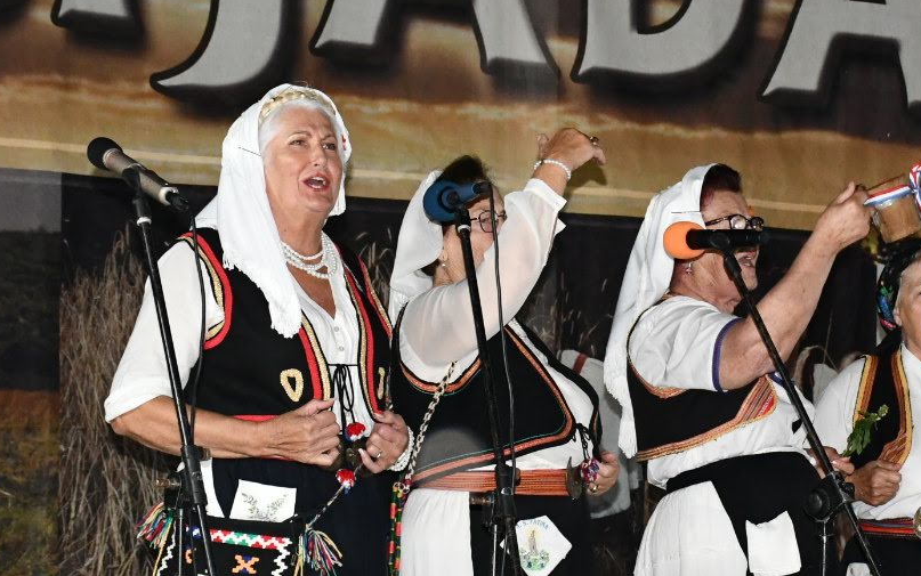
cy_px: 501
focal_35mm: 137
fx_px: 3440
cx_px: 729
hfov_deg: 15.2
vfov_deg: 9.5
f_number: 7.1
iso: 3200
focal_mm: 45
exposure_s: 1/80
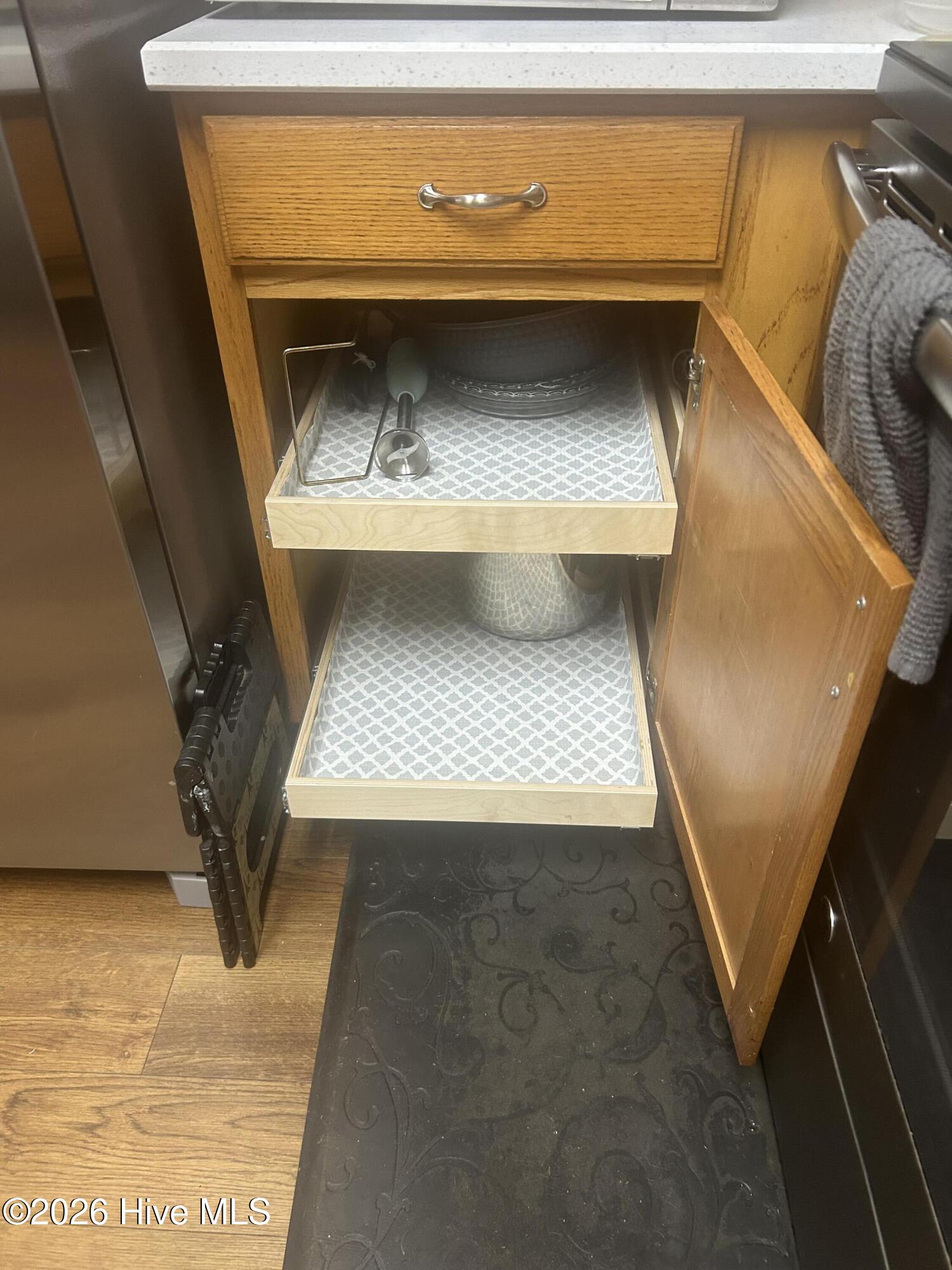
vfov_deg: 67.3
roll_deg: +0.1
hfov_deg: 53.1
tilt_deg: -39.6
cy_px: 635
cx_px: 476
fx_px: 953
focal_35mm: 26
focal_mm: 5.7
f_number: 1.5
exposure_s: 1/60
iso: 200
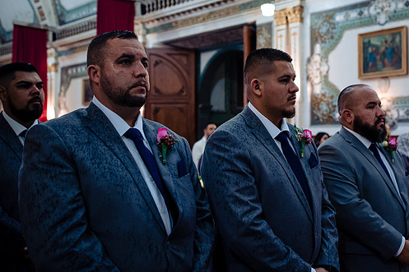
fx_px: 568
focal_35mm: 50
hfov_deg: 39.1
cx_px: 277
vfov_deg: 26.9
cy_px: 114
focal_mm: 35
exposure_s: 1/100
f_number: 3.2
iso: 1250
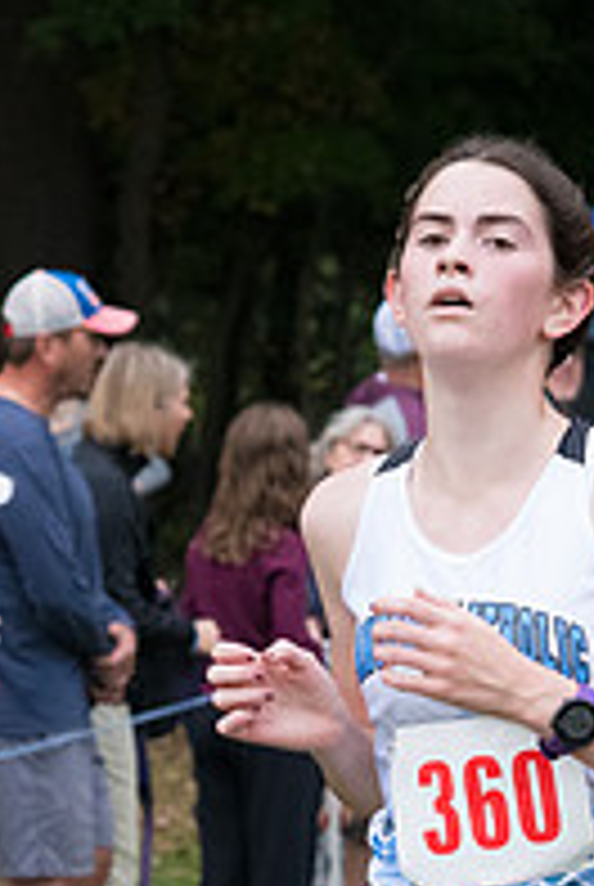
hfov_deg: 4.9
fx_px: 6905
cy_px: 989
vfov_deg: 7.3
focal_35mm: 280
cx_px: 493
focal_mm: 82
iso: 3200
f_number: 5.6
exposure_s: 1/1600
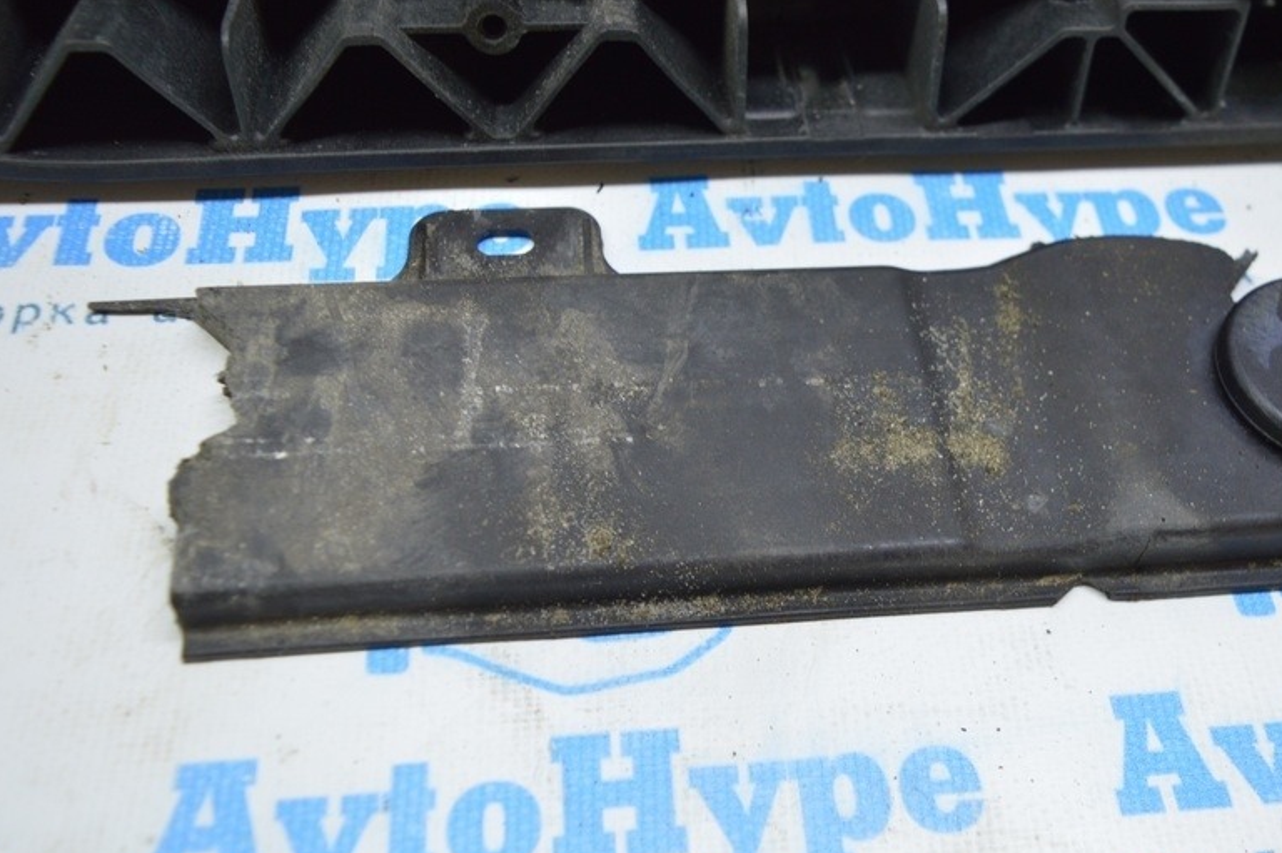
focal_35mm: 36
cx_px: 738
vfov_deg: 36.8
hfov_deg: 53.0
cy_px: 455
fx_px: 1281
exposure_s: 1/50
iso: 400
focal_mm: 18
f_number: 3.5
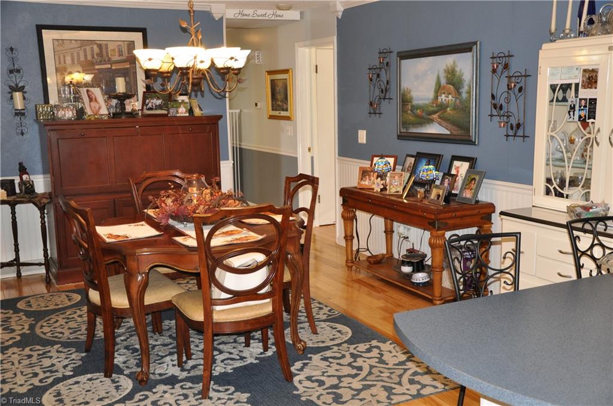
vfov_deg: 34.1
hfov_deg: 49.6
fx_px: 663
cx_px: 306
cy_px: 203
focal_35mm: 39
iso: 800
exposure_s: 1/60
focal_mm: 26
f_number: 4
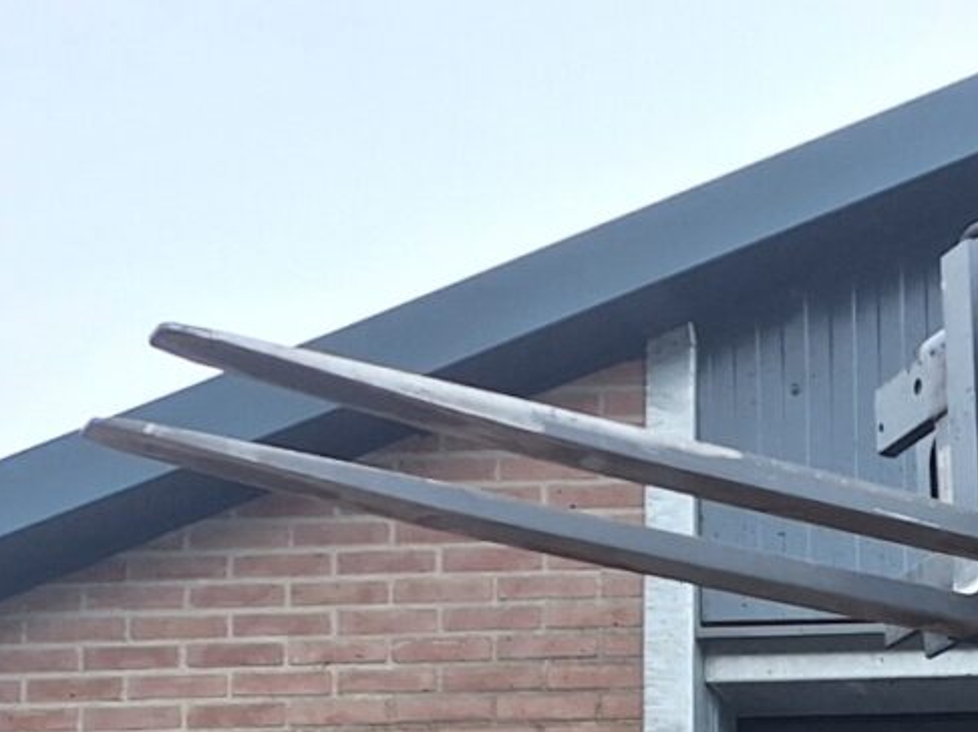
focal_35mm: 97
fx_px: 2739
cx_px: 1495
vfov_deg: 13.2
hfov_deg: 17.9
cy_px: 1448
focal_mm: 5.54
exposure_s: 1/556
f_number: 1.8
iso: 40
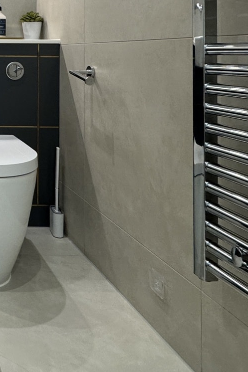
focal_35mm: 40
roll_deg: -0.7
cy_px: 46
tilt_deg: +1.0
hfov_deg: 26.2
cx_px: -105
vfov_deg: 44.6
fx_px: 413
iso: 200
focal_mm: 2.22
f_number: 2.2
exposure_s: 1/100
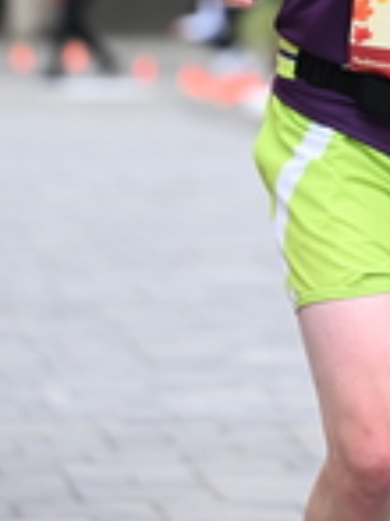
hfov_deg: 3.7
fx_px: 5957
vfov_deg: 5.0
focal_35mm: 396
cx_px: 473
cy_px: -237
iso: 640
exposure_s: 1/1600
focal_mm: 110
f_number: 2.8
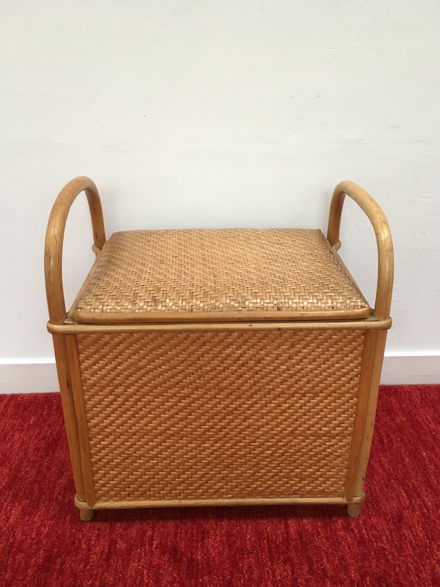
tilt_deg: -25.4
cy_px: 300
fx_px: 508
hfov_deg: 46.8
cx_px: 227
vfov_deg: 60.0
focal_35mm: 30
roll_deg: +0.8
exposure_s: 1/33
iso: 125
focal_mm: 4.15
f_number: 2.2
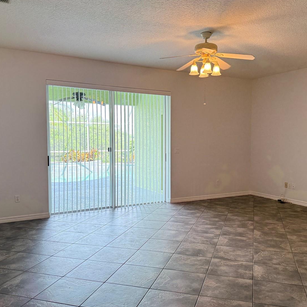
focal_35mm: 31
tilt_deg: -2.4
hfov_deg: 52.5
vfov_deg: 52.5
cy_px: 156
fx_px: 311
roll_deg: -0.5
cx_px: 163
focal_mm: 6.76
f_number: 1.78
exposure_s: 1/120
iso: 320
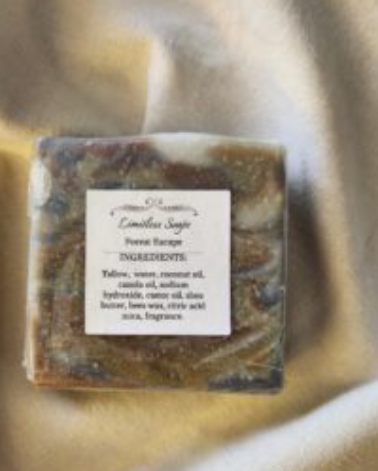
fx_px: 502
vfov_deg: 50.1
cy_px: 267
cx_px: 159
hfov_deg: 41.1
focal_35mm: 36
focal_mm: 5.4
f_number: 1.8
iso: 125
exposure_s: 1/100
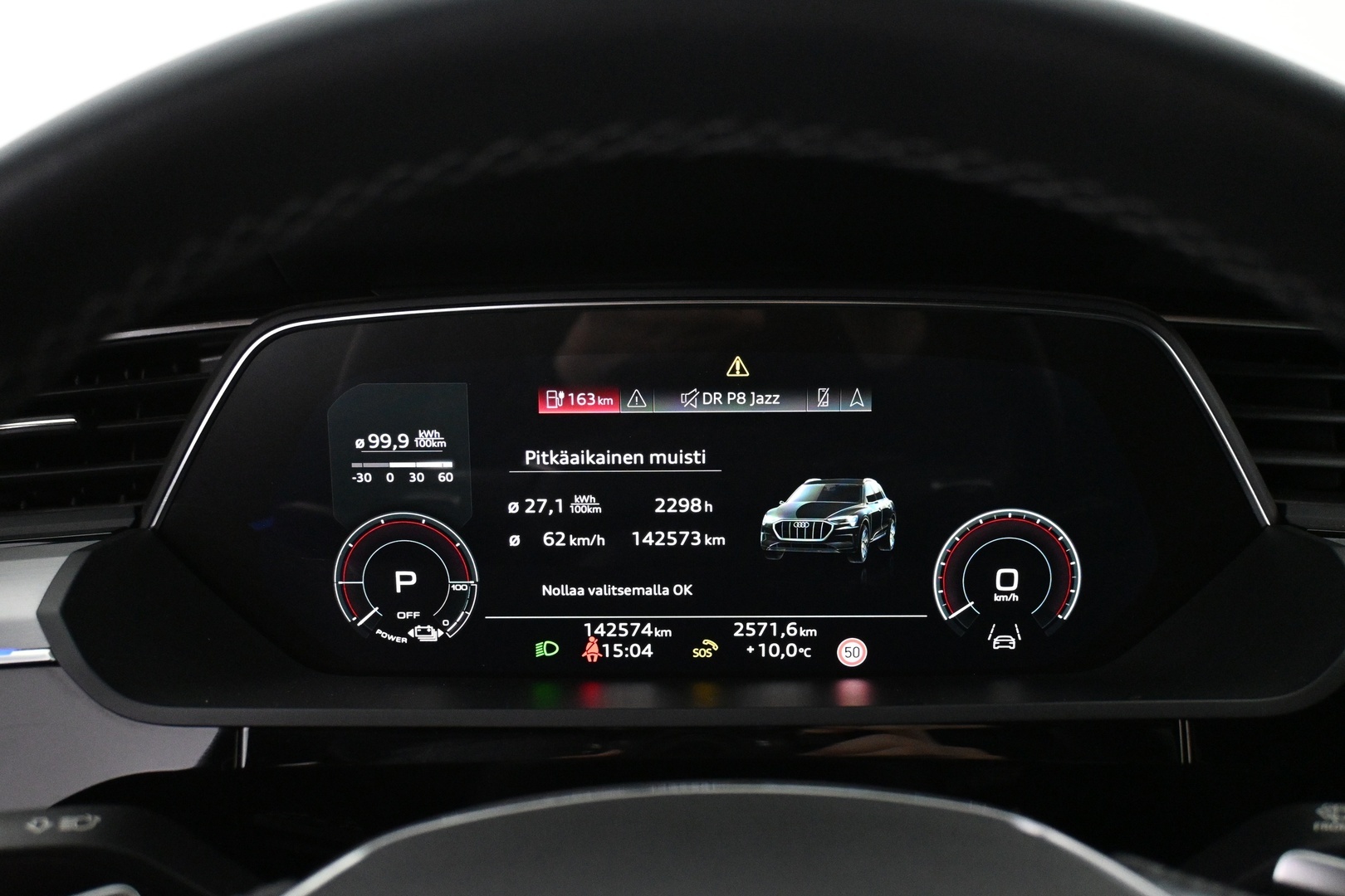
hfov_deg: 59.5
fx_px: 1177
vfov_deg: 41.7
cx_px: 672
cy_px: 448
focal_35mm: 32
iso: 4000
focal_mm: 21
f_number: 4
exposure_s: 1/60
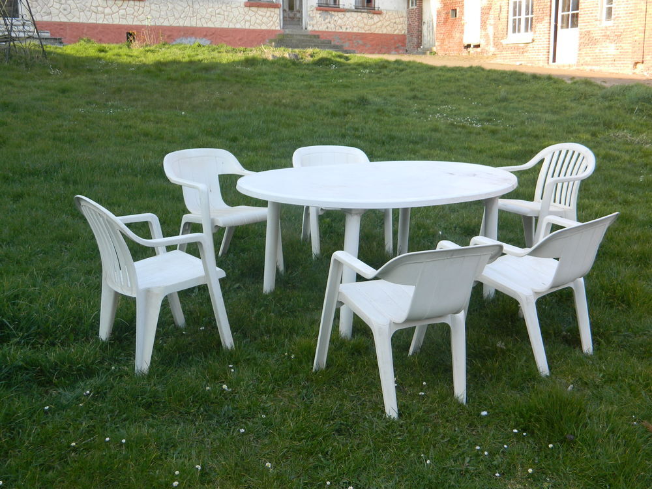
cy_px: 244
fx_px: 772
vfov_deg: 35.1
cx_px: 326
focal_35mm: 41
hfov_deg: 45.8
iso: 80
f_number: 3.5
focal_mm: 7.3
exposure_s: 1/125
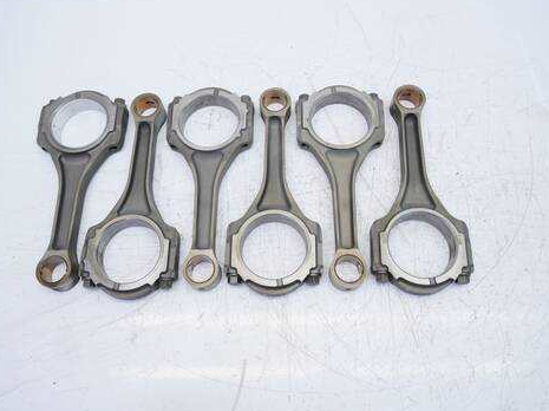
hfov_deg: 58.4
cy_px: 204
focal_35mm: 31
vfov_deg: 45.4
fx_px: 491
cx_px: 268
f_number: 3.7
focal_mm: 15
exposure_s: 1/80
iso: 200
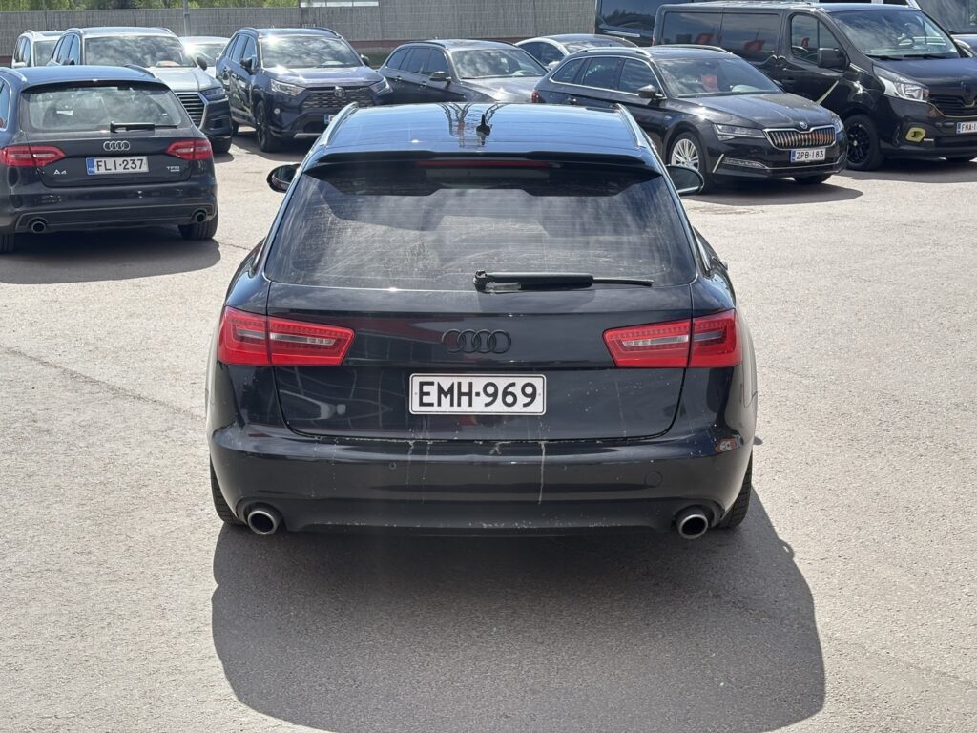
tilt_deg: -11.5
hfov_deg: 36.8
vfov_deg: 28.0
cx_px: 488
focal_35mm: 52
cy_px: 366
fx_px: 1468
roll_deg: +2.1
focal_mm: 5.96
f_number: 1.6
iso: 50
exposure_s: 1/2075
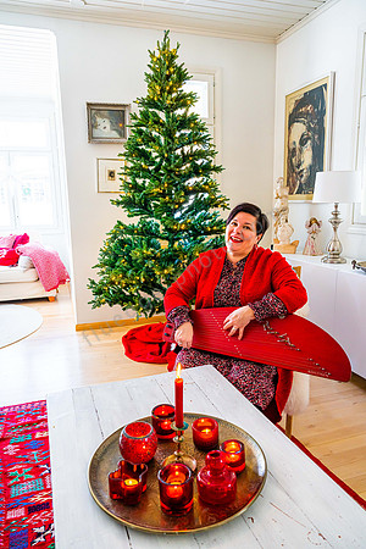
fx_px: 381
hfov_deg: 51.3
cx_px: 183
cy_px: 274
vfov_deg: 71.5
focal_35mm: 25
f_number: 5.6
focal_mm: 25
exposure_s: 1/100
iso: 1250
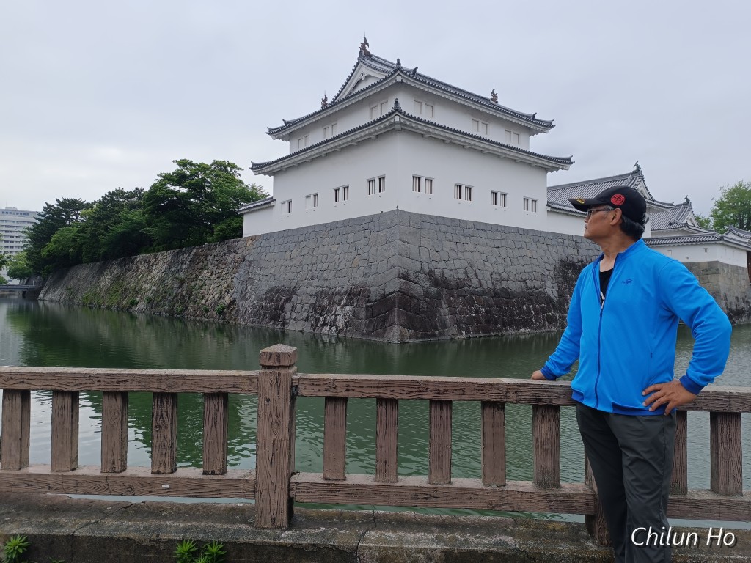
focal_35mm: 24
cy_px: 282
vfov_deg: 56.8
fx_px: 521
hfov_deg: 71.6
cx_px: 376
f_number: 1.65
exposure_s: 1/223
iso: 50
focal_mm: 6.14
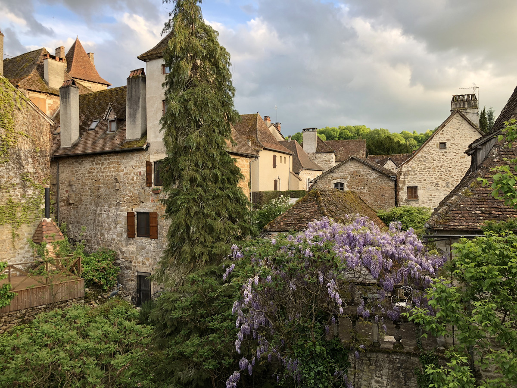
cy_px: 194
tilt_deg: +1.5
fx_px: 418
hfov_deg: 63.4
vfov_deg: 49.7
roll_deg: +1.4
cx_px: 258
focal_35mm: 28
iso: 20
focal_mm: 4
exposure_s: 1/187
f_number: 1.8
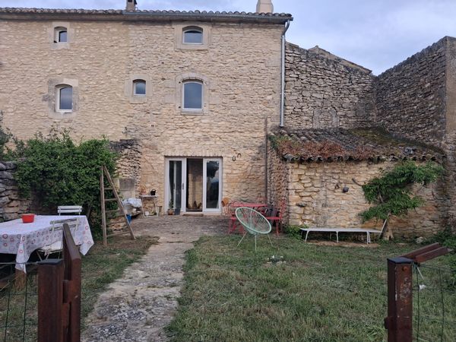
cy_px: 171
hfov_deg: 65.3
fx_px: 356
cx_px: 228
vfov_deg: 51.4
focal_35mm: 27
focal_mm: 4
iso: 20
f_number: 1.8
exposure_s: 1/175
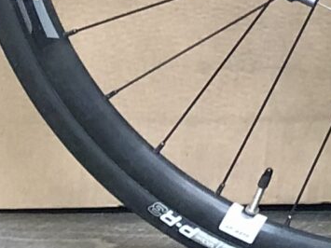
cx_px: 1074
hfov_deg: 8.0
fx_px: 1931
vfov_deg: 6.9
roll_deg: -0.4
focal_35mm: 202
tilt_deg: -8.4
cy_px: -387
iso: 40
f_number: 1.8
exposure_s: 1/20
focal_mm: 3.99
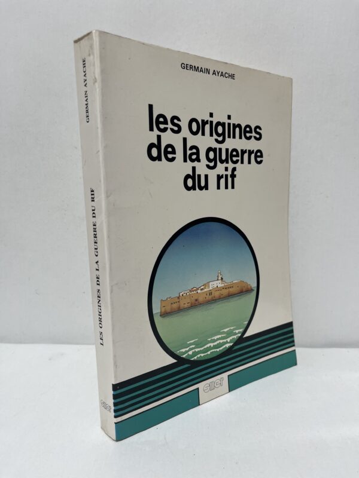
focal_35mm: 26
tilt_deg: -11.9
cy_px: 239
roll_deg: -1.4
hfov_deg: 53.1
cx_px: 180
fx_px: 360
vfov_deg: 67.3
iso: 125
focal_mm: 5.1
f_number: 1.6
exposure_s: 1/100
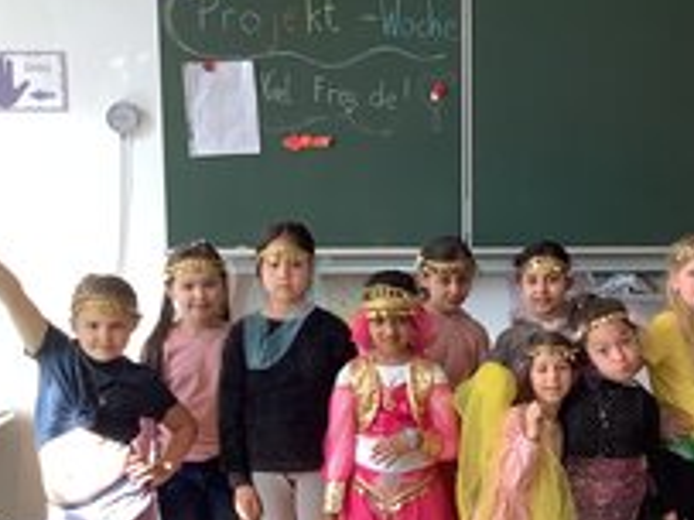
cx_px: 506
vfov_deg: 24.0
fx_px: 1222
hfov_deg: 31.2
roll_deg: +1.7
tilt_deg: -7.7
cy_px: 308
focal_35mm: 61
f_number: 2.4
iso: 64
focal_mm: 3.3
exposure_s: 1/100
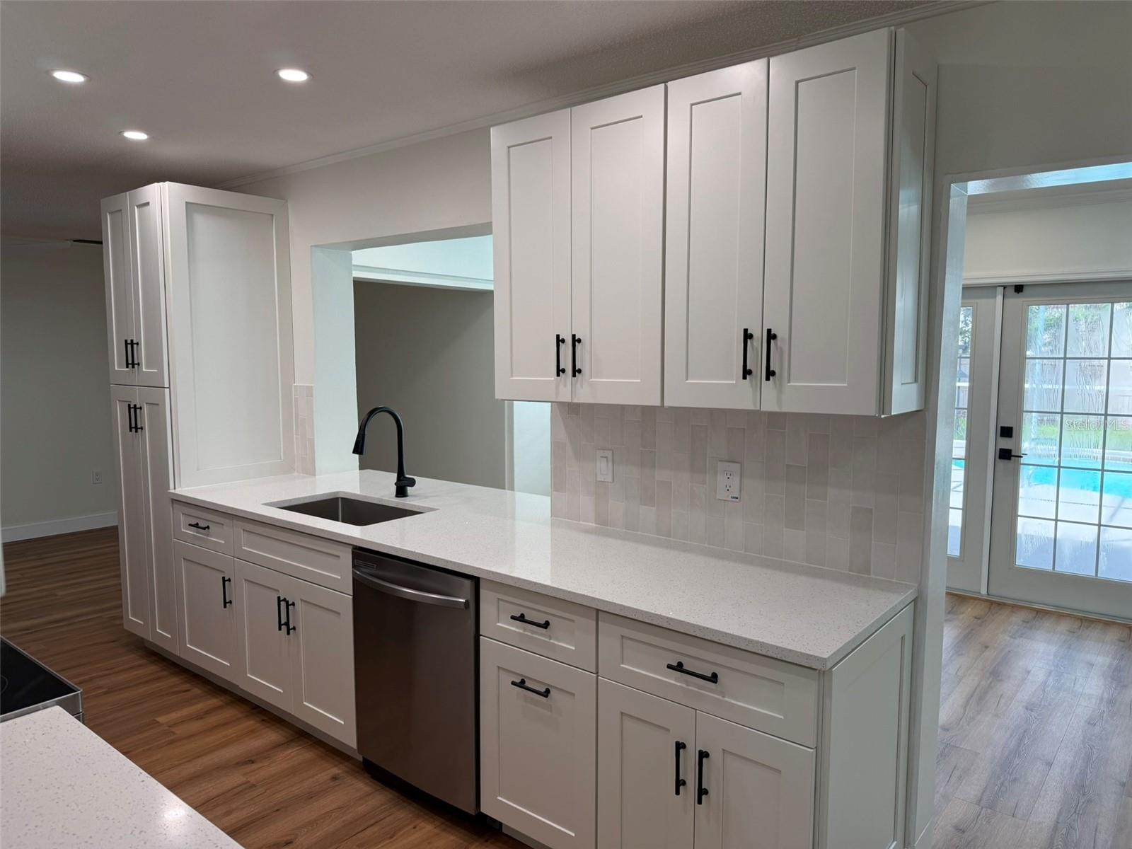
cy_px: 424
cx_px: 566
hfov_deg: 71.6
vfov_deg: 56.8
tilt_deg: -4.7
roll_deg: -0.3
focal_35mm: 24
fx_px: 785
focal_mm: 6.76
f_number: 1.78
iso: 100
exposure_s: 1/239
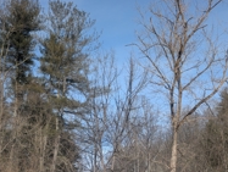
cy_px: 181
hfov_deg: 37.4
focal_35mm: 51
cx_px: 110
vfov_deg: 26.7
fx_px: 337
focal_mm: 6.9
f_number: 1.68
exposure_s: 1/940
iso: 22
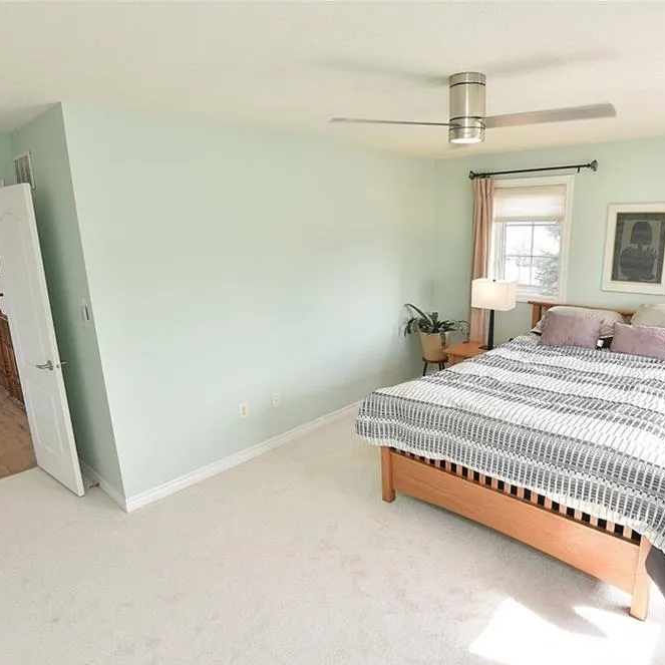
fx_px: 456
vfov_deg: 72.1
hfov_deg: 71.4
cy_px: 342
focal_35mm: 21
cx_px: 398
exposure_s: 1/125
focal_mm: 16
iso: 500
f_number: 6.3
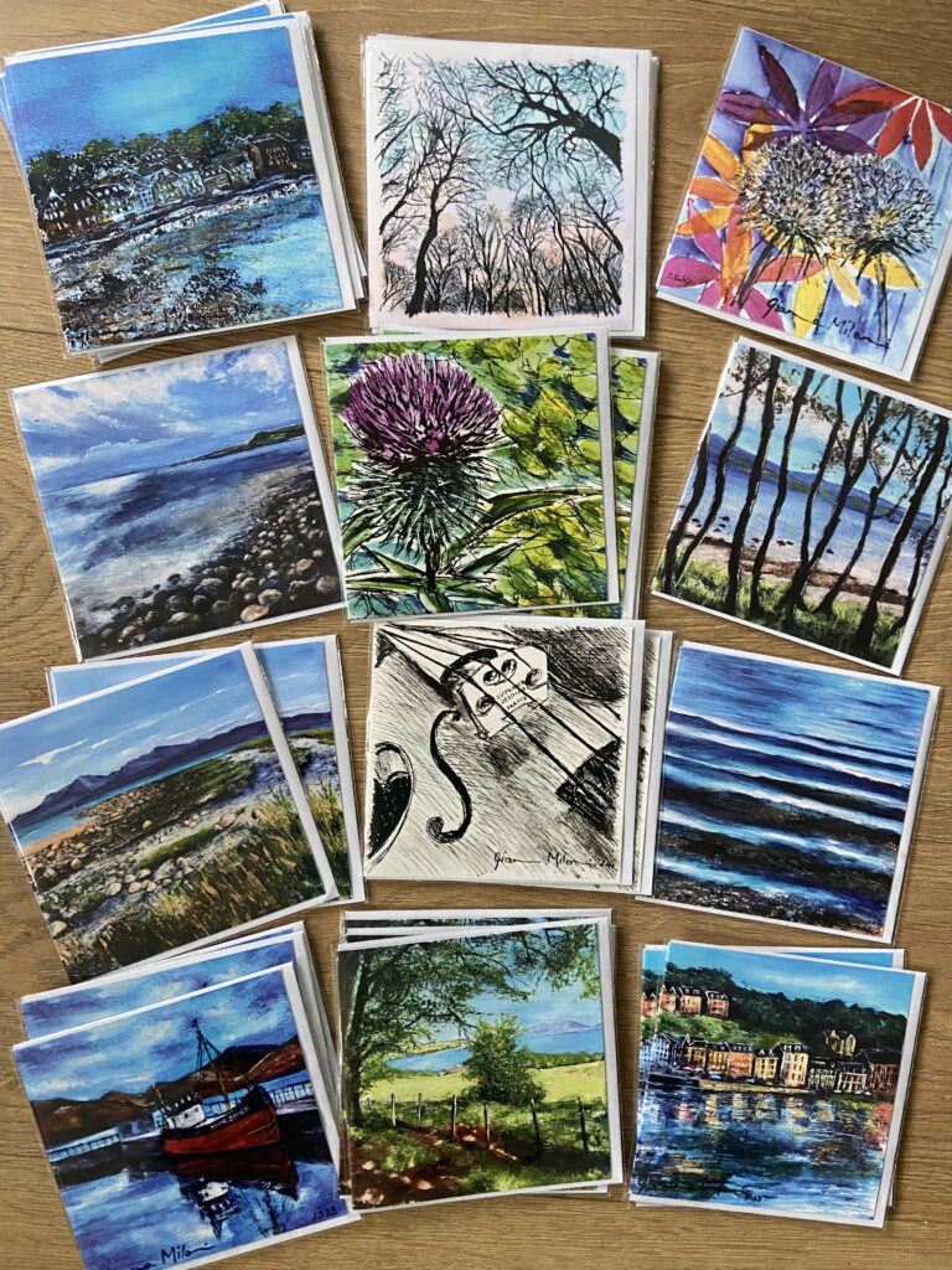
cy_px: 635
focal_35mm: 26
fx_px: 953
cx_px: 476
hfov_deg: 53.1
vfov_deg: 67.3
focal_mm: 4.25
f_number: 1.8
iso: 400
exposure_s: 1/60
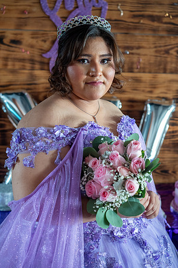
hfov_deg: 22.2
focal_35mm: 61
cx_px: 90
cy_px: 136
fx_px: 453
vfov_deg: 32.9
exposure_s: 1/250
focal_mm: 60
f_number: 5
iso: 2000
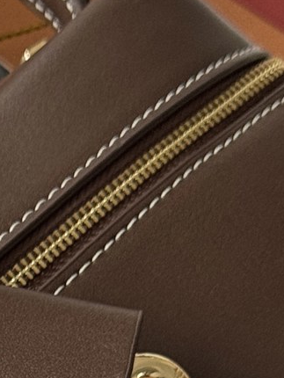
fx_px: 2437
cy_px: 736
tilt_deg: -65.0
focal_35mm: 223
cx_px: -263
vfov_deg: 8.4
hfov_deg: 6.5
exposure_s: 1/63
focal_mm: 6.76
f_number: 1.78
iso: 100
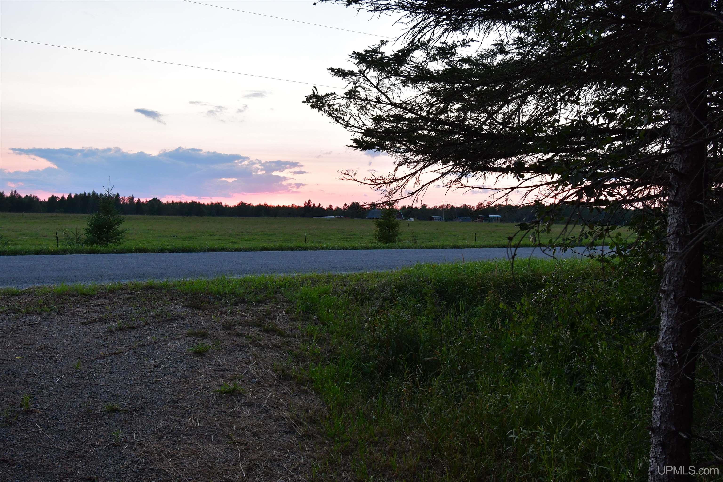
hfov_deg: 61.9
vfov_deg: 43.6
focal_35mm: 30
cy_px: 241
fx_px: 602
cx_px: 362
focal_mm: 20
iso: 720
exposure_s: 1/60
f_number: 8
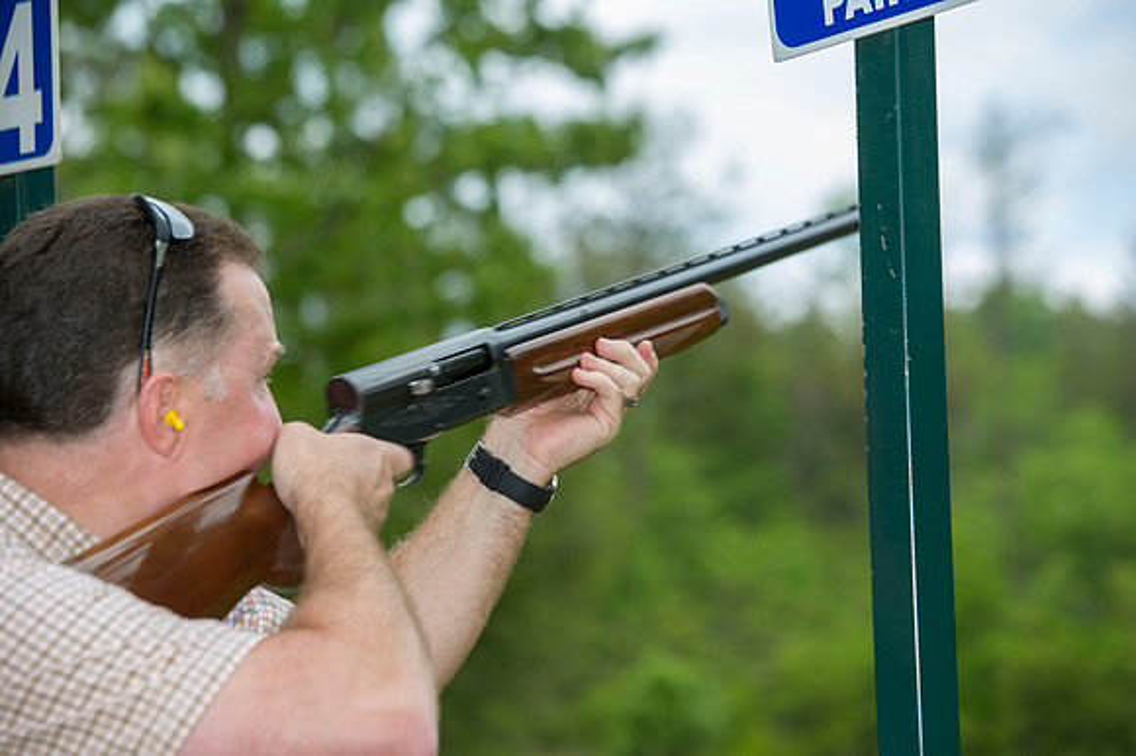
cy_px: 378
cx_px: 568
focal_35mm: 130
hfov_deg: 15.8
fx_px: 4100
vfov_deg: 10.5
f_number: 4.5
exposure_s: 1/320
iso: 200
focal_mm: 130
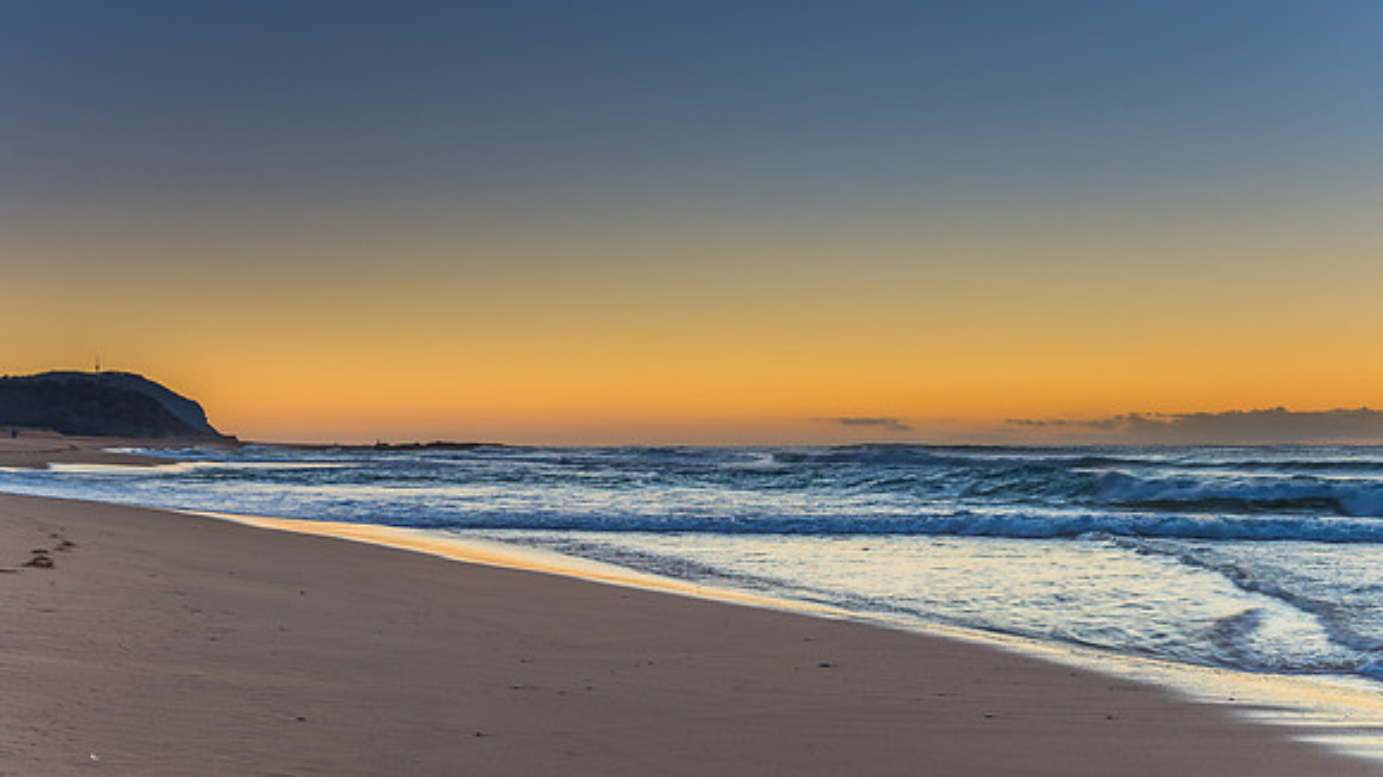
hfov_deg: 41.6
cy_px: 356
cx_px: 691
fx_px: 1822
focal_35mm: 50
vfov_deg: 24.1
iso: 400
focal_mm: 31
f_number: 6.3
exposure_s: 1/13
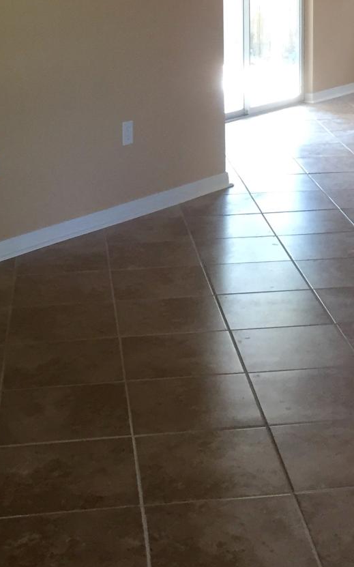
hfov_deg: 17.5
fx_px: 1143
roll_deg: +0.1
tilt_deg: -6.5
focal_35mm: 74
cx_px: 254
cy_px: 66
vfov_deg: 27.0
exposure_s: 1/30
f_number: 2.2
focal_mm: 4.15
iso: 40
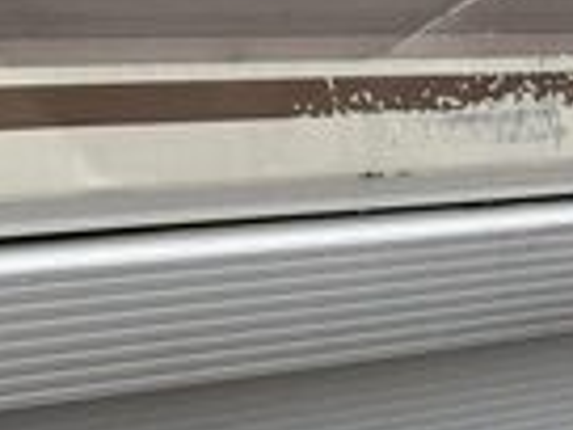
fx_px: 1407
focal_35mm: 85
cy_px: 405
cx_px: 661
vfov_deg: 17.1
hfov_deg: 21.6
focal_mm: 3
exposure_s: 1/145
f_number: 1.8
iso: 20
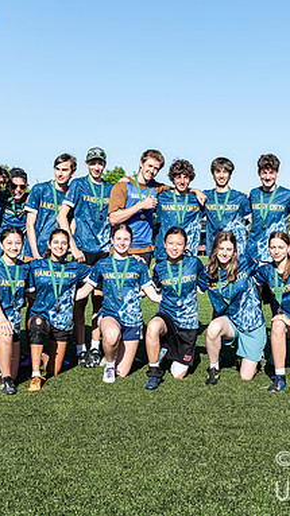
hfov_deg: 22.1
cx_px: 186
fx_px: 739
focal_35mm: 54
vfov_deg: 38.5
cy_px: 257
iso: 100
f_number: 4
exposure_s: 1/500
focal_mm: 34
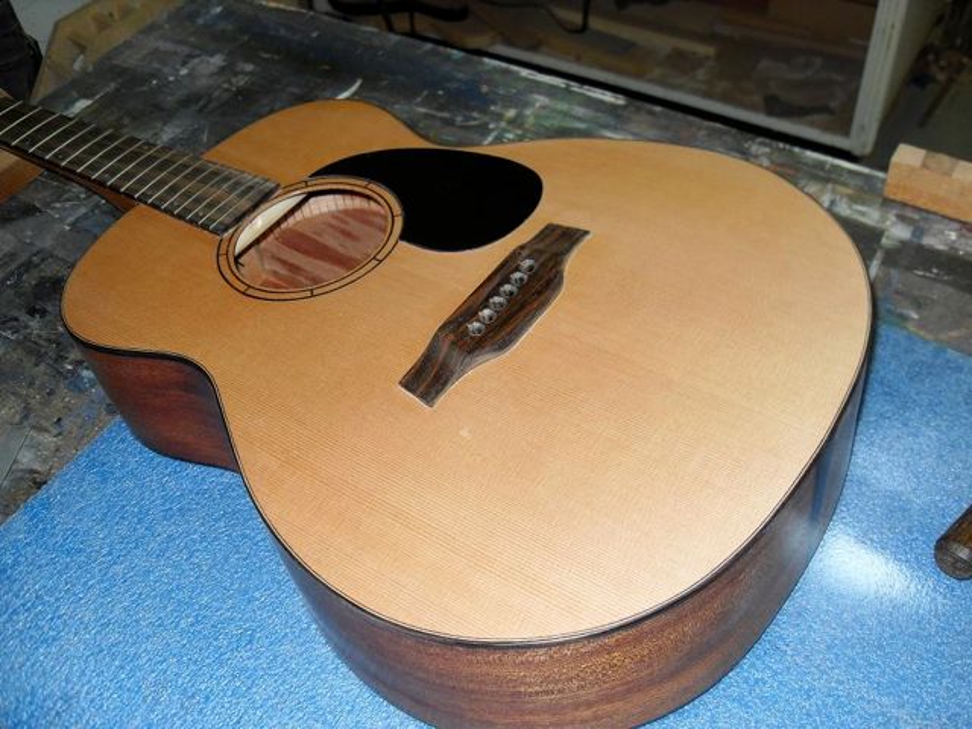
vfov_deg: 40.7
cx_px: 486
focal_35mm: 35
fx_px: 983
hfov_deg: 52.6
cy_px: 364
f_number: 2.8
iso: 100
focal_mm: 6.3
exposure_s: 1/45
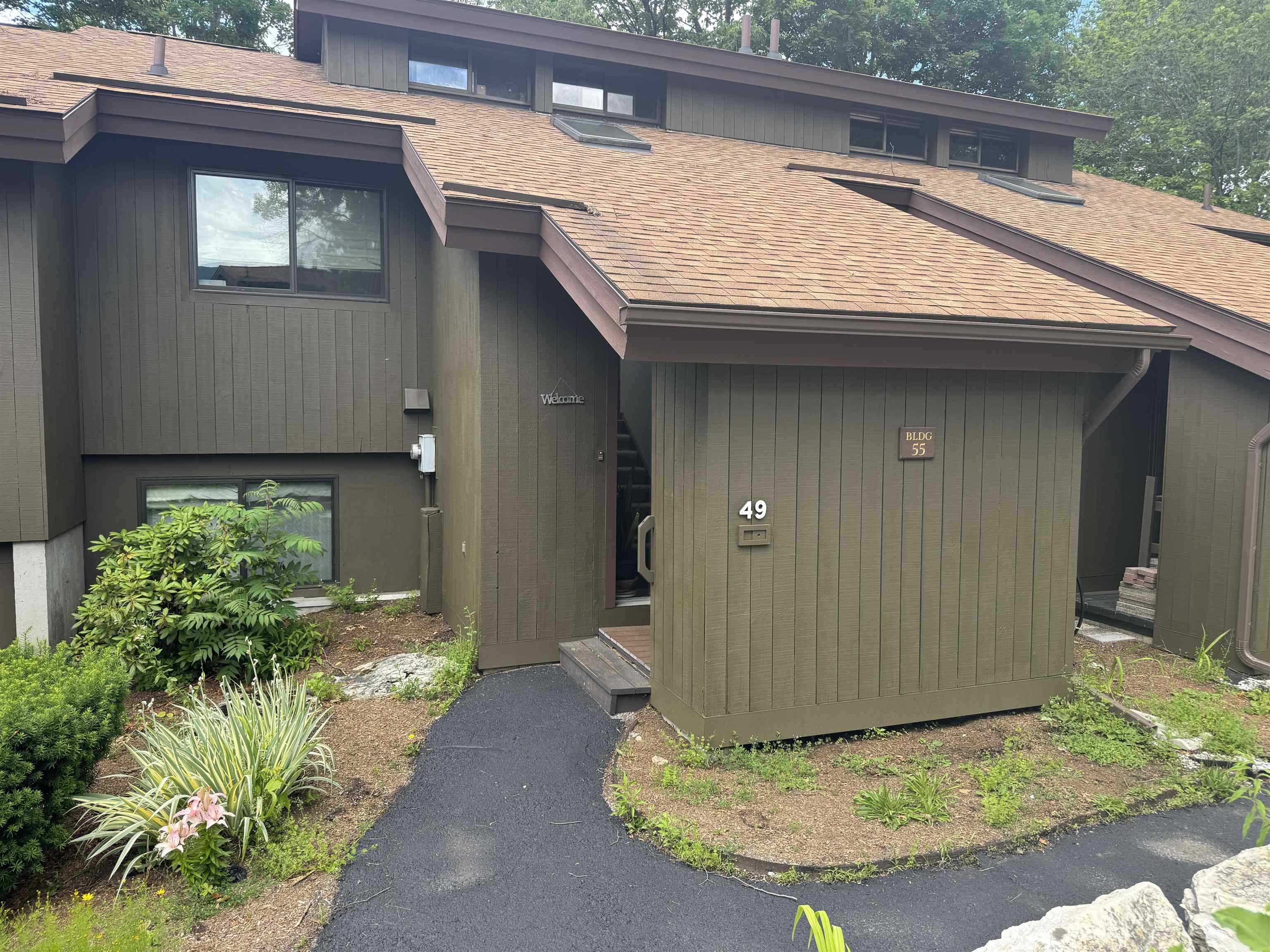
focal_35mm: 24
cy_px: 476
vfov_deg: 56.8
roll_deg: -0.9
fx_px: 881
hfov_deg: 71.6
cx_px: 635
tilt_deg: -4.1
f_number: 1.78
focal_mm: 6.76
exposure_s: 1/598
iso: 80
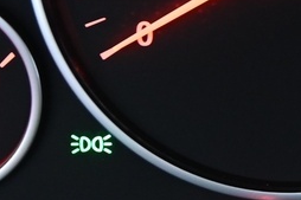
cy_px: -46
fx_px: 1654
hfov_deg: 9.7
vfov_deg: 6.9
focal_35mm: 198
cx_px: 602
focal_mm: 31
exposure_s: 1/15
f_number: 4
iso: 2000
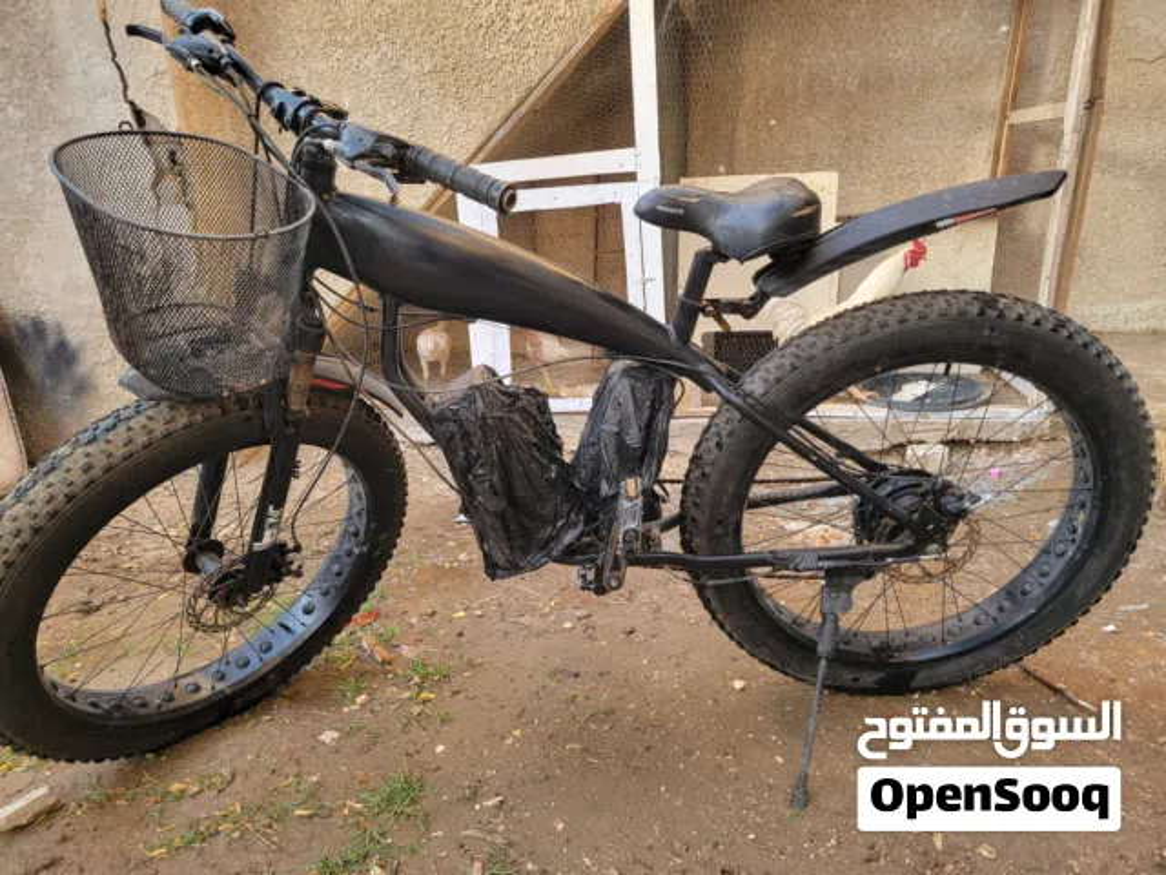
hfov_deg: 71.6
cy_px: 438
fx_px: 808
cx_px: 583
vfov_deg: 56.8
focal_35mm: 24
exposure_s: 1/120
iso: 100
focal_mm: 6.7
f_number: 1.8
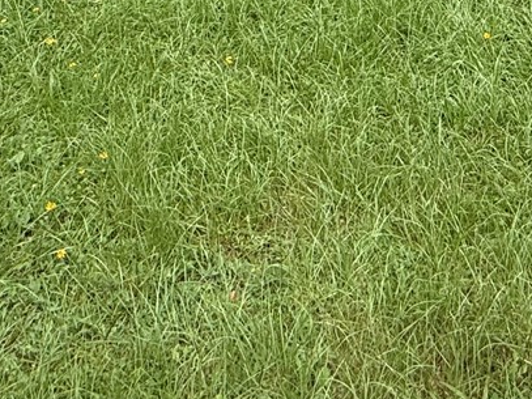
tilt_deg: +0.4
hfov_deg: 34.9
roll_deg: -0.3
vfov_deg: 19.1
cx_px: 291
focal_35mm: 55
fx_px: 845
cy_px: -349
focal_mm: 2.22
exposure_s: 1/579
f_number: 2.2
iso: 50
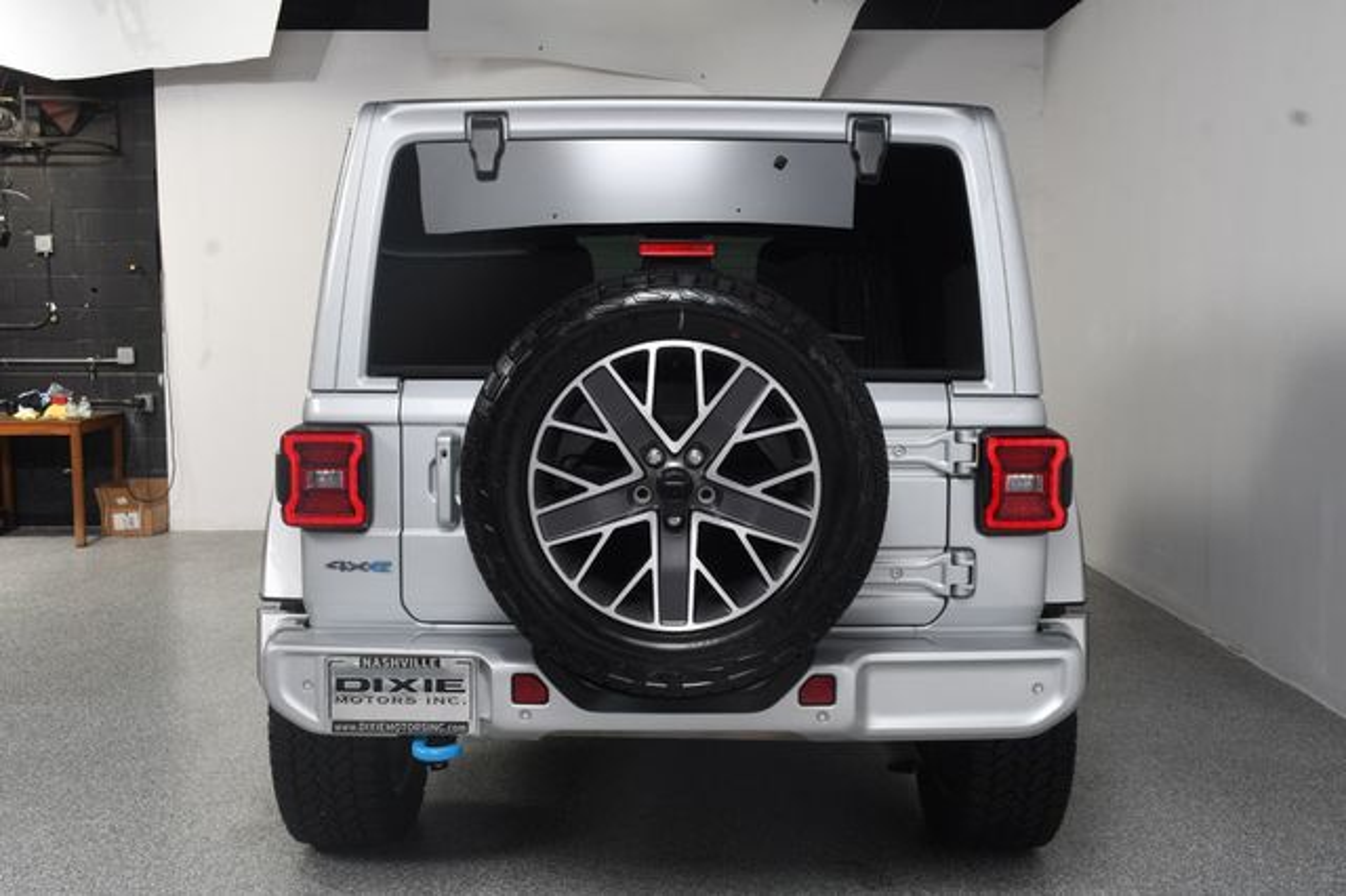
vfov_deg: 36.8
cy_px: 448
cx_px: 673
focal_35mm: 36
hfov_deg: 53.2
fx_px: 1345
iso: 100
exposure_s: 1/160
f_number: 10
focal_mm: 24
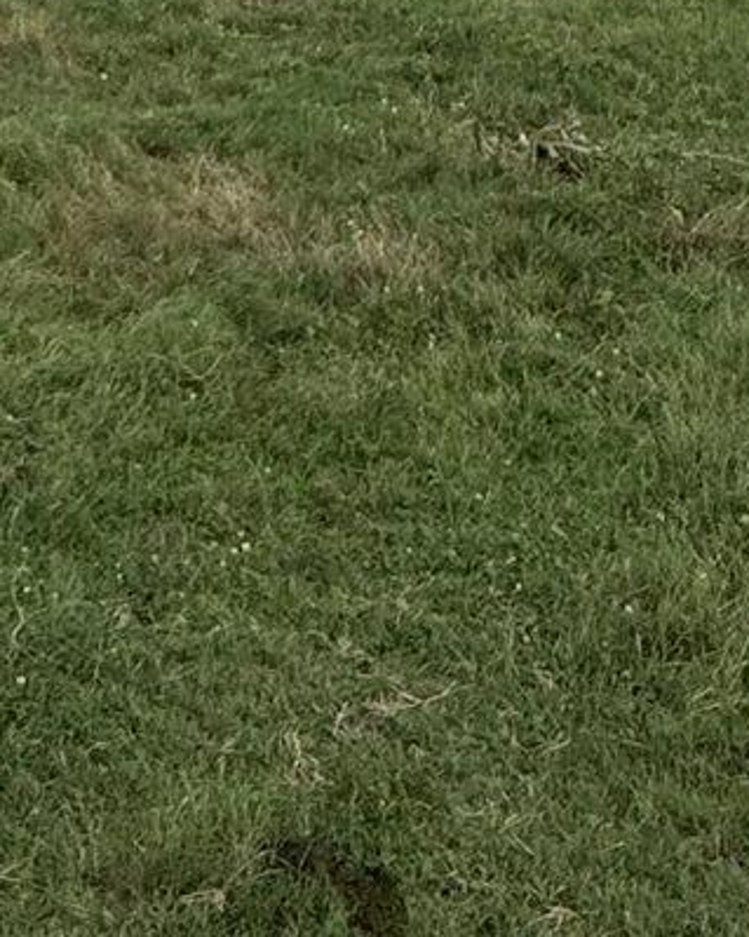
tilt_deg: -3.7
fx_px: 2190
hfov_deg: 18.6
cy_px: -634
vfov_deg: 19.5
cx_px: -82
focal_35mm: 79
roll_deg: +1.9
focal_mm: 2.22
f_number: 2.2
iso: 50
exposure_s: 1/2770
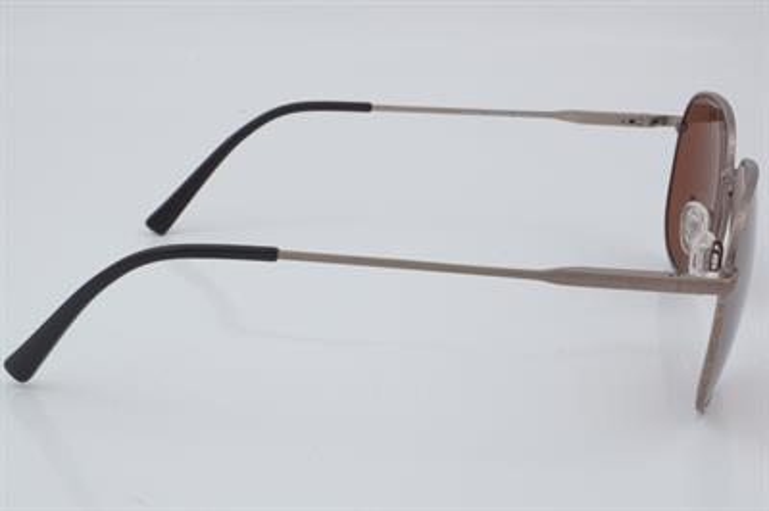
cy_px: 256
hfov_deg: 27.0
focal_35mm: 75
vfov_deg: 18.2
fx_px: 1601
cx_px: 384
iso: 100
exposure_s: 1/3
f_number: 32
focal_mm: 50
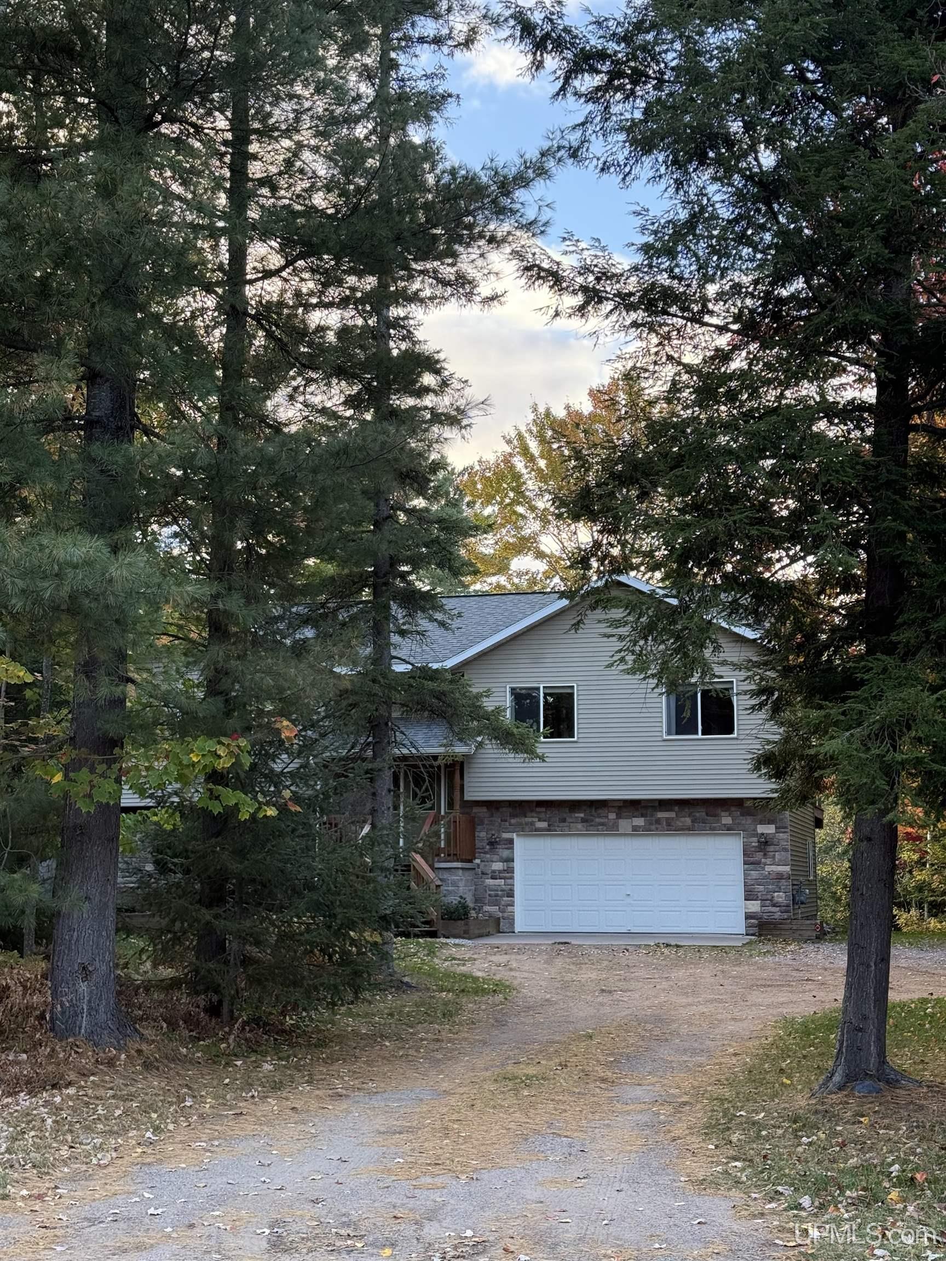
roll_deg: +1.3
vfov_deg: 39.7
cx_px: 473
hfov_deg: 30.3
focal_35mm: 48
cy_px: 630
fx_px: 1749
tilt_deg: +8.3
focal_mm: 6.76
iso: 100
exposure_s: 1/241
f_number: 1.78
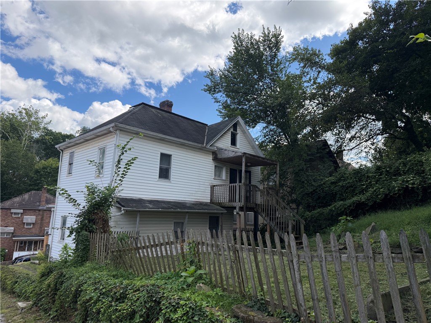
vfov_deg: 56.8
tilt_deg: +10.7
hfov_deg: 71.6
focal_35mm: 24
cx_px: 216
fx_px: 299
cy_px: 162
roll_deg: -1.4
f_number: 1.78
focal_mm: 6.76
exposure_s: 1/3021
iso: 100
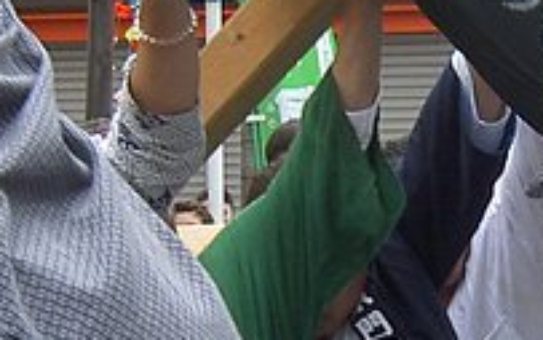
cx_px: 452
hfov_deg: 11.5
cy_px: 220
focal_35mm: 182
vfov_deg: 7.2
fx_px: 2694
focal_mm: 5.6
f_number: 2.8
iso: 50
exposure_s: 1/200
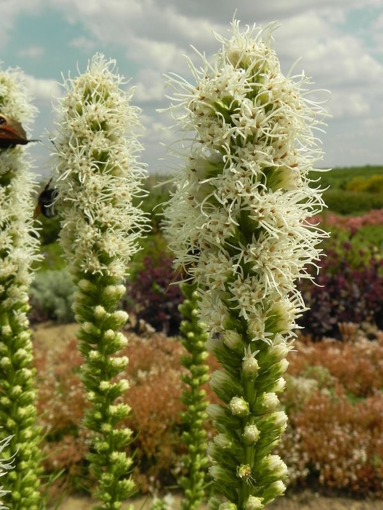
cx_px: 192
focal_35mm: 41
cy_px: 255
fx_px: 605
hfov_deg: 35.1
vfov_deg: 45.8
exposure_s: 1/1000
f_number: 5.6
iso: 160
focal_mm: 7.3
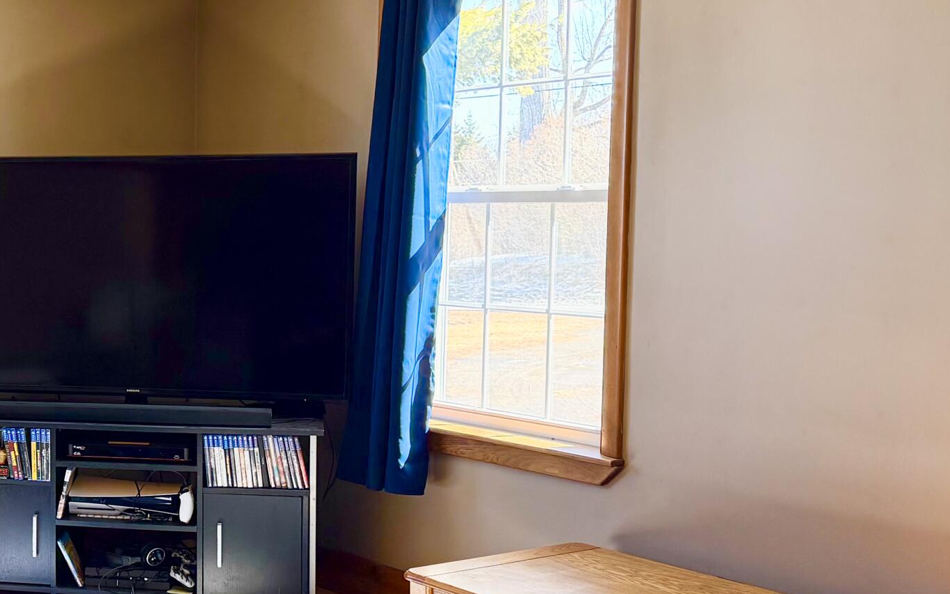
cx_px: -59
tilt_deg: -4.3
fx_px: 1450
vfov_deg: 23.1
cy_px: 326
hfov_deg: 32.5
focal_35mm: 56
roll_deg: +0.6
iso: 160
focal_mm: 6.76
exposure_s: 1/206
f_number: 1.78
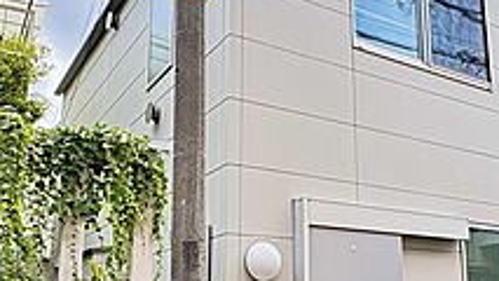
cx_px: 290
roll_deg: +1.2
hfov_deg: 47.2
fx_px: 569
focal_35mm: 43
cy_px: 201
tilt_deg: +10.1
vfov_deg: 27.5
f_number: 2.2
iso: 64
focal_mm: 2.22
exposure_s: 1/501
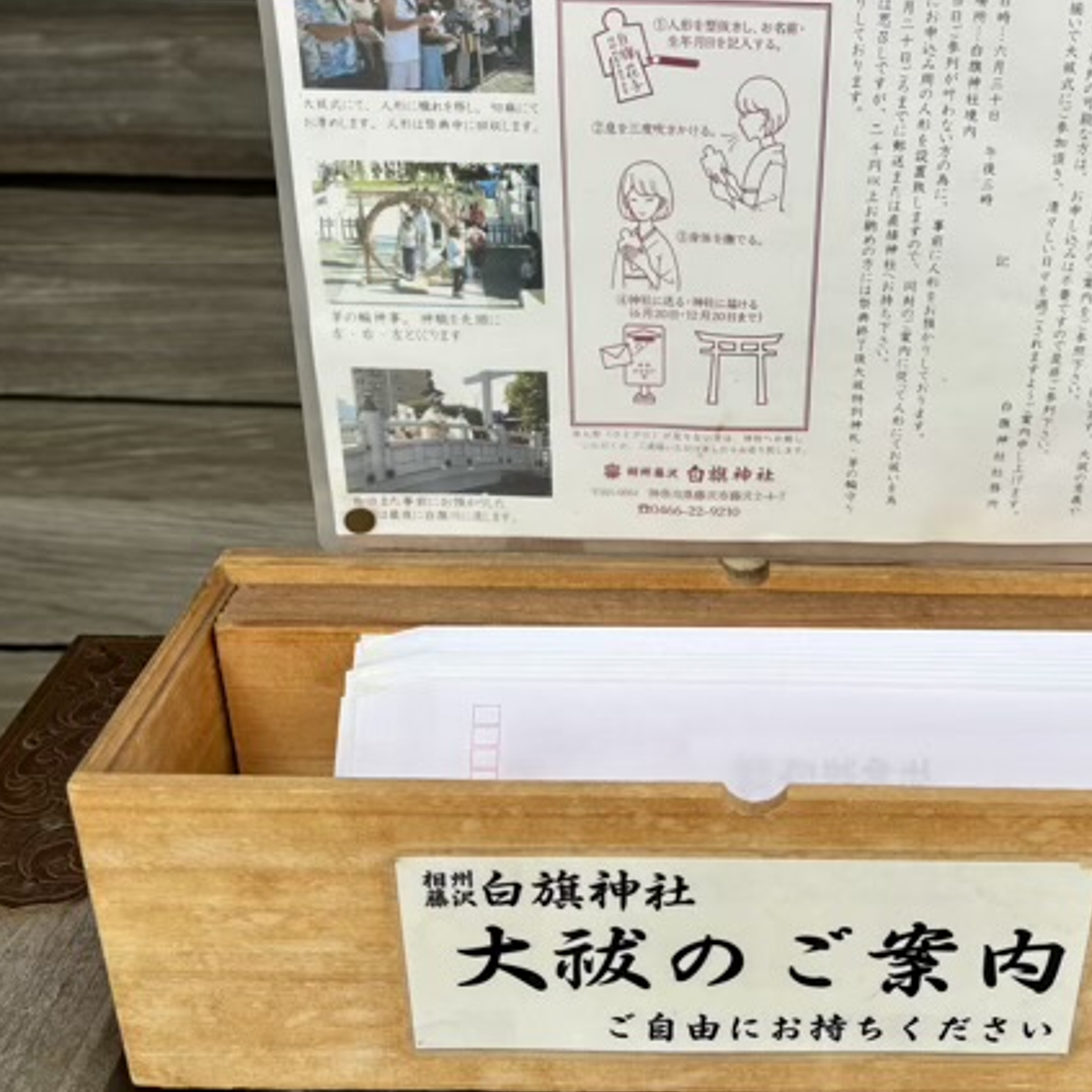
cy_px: 507
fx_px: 1356
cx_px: 723
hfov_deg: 43.3
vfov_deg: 43.8
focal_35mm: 38
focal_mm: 5.96
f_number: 1.6
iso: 40
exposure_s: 1/209
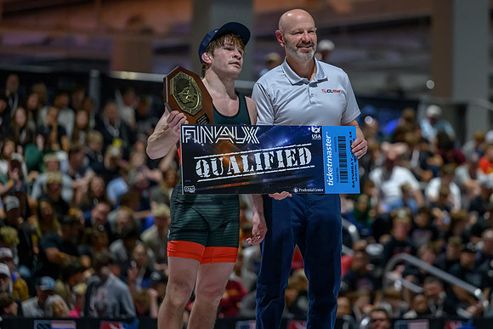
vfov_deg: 7.9
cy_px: 140
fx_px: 2393
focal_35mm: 175
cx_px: 288
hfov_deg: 11.8
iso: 5600
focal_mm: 145
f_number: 2.8
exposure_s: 1/640
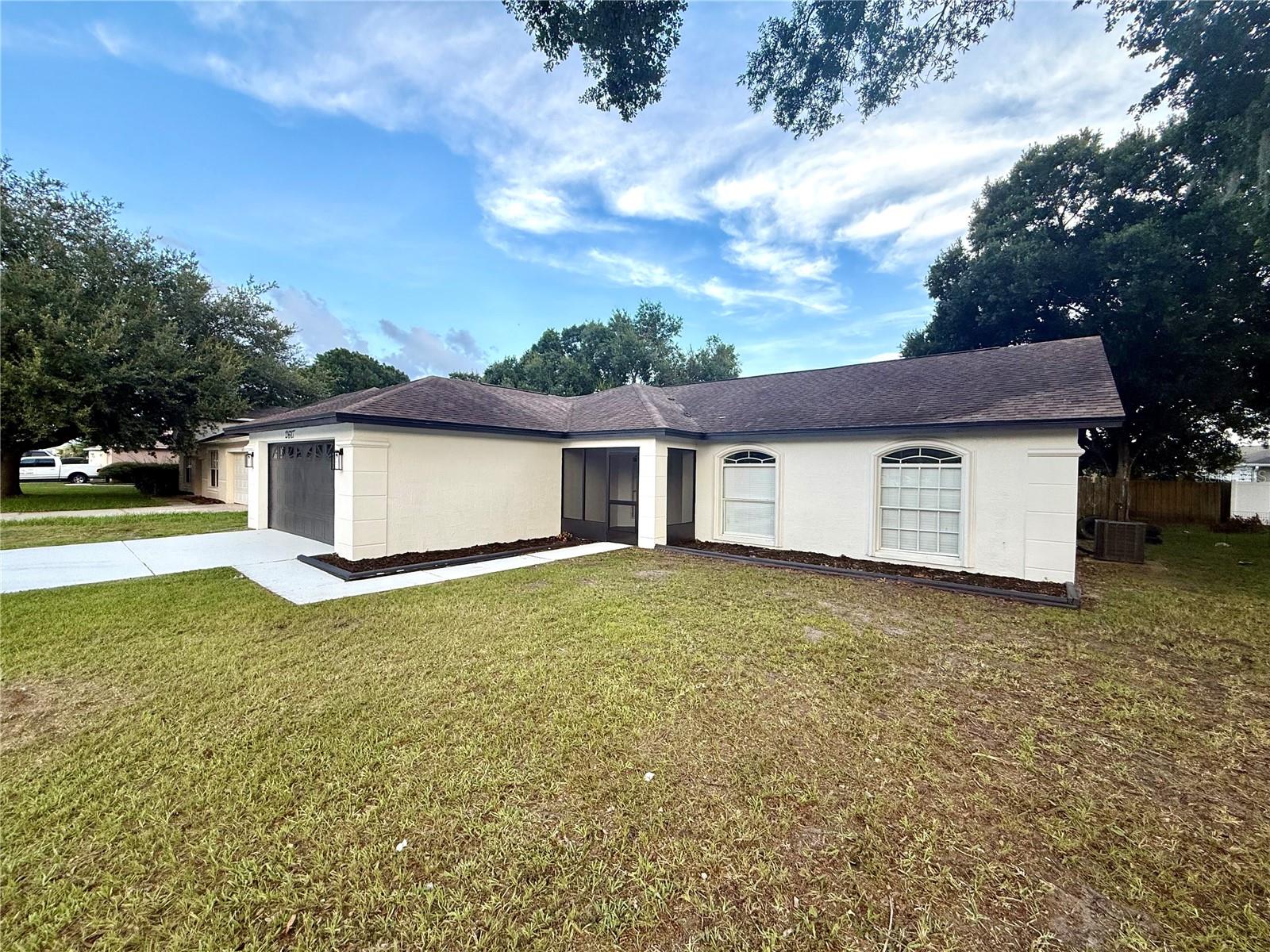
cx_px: 635
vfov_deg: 85.7
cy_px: 476
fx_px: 514
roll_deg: -1.0
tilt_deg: +0.0
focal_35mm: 14
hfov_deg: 102.1
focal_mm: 2.22
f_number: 2.2
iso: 50
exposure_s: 1/155
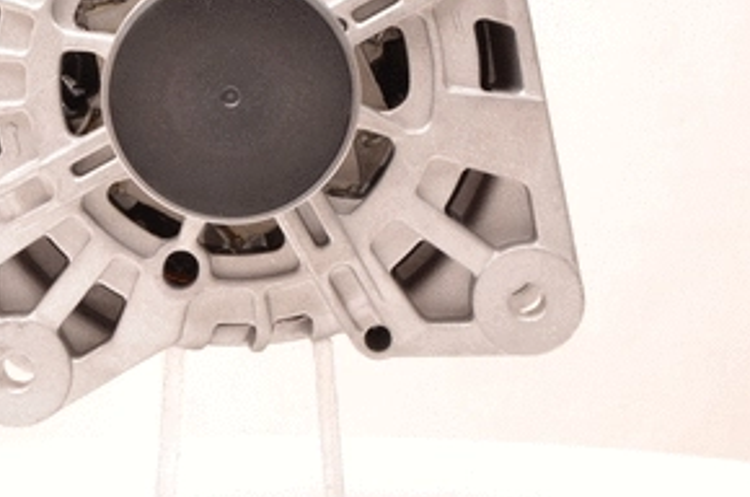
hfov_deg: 15.9
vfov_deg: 10.5
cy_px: 78
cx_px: 211
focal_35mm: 129
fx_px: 2682
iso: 100
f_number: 13
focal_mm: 50
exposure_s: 1/25
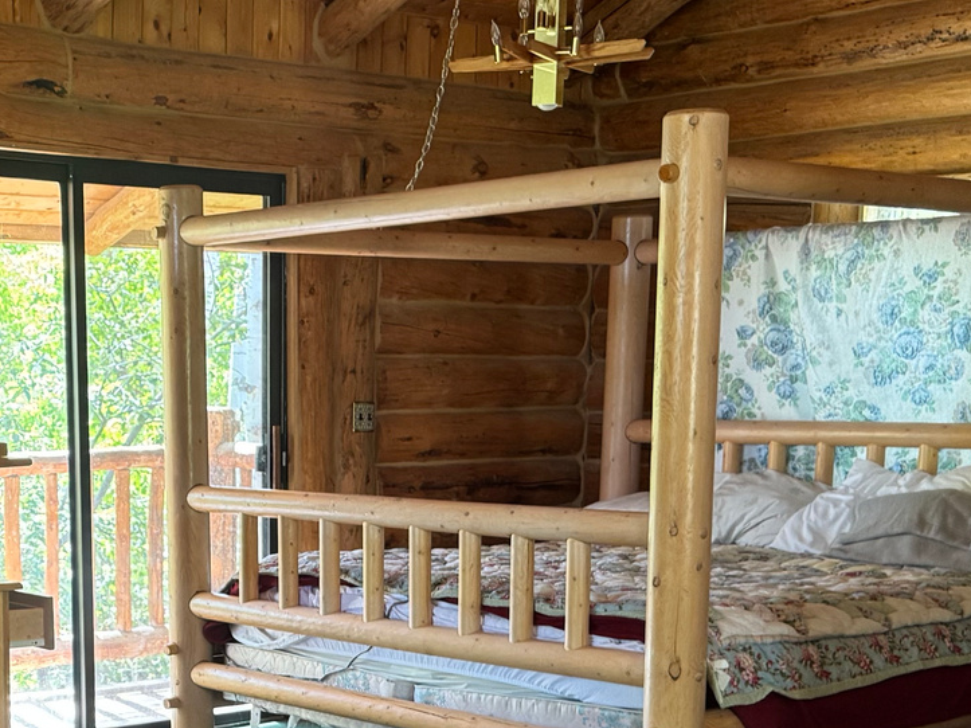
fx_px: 1907
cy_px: 784
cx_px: 192
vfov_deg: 20.7
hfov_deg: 28.0
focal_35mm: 68
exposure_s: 1/60
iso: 320
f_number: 1.78
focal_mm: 6.76
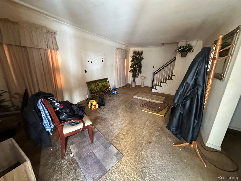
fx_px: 97
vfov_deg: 85.7
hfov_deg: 102.1
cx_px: 120
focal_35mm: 14
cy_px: 90
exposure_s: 1/60
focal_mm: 2.22
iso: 1000
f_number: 2.2
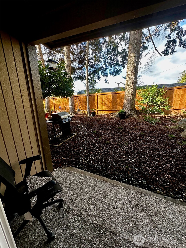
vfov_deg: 102.1
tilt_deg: -14.1
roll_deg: -0.1
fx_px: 100
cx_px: 93
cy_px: 124
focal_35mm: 14
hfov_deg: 85.7
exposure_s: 1/135
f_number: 2.2
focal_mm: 2.22
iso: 40
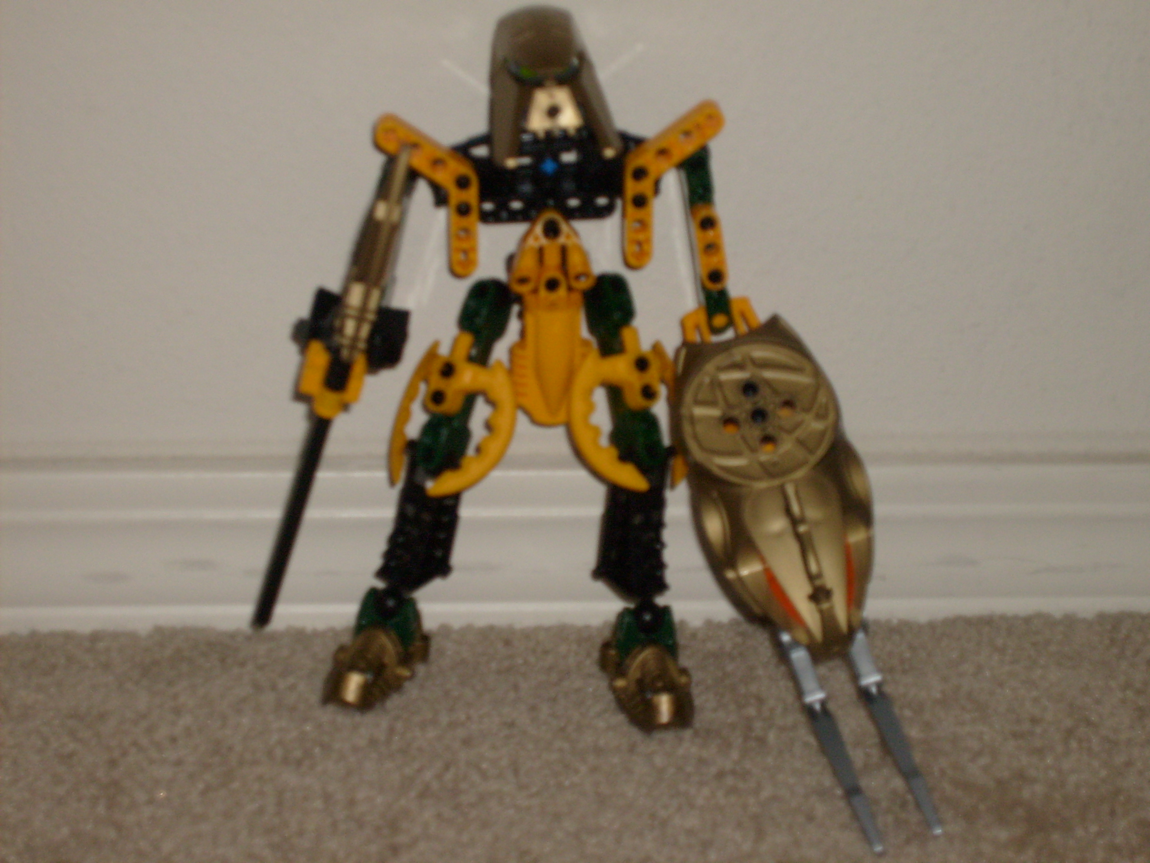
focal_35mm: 81
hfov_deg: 24.1
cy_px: 432
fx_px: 2691
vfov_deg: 18.2
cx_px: 575
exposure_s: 1/90
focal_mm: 13.7
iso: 100
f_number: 4.2
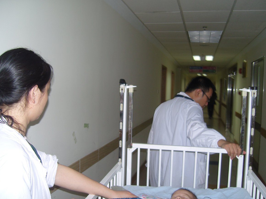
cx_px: 130
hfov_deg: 52.6
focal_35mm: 35
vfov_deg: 40.7
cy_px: 102
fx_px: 269
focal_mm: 7.3
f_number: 2.8
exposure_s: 1/40
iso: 100
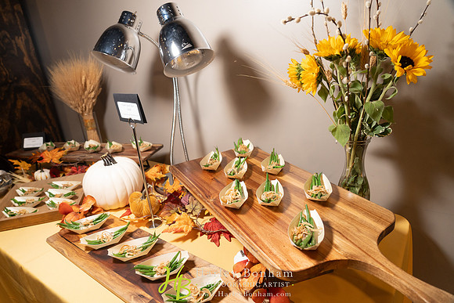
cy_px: 152
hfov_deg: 73.7
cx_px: 227
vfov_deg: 53.2
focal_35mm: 24
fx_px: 303
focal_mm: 24
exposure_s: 1/125
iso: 1250
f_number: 4
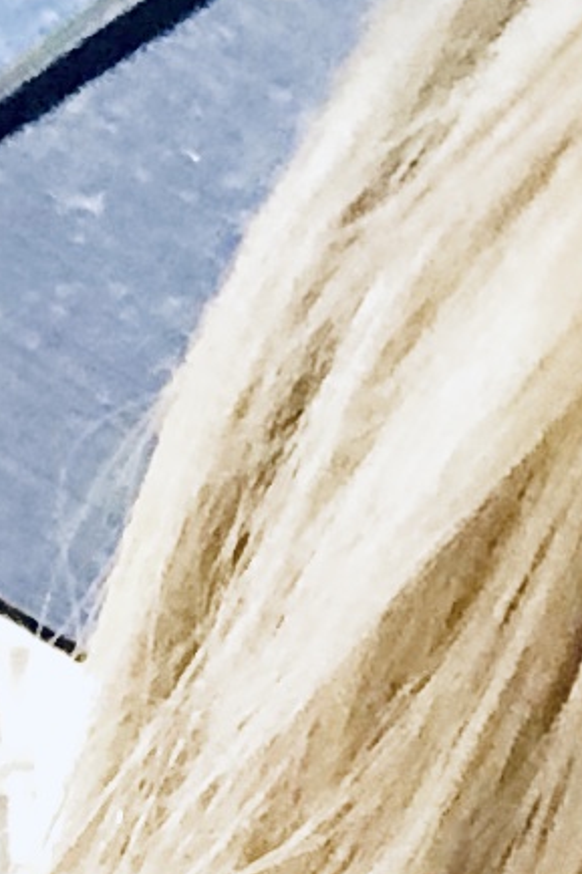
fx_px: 5751
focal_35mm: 237
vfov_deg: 8.0
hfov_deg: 5.8
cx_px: 34
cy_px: 2177
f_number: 2.2
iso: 320
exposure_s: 1/50
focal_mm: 2.87
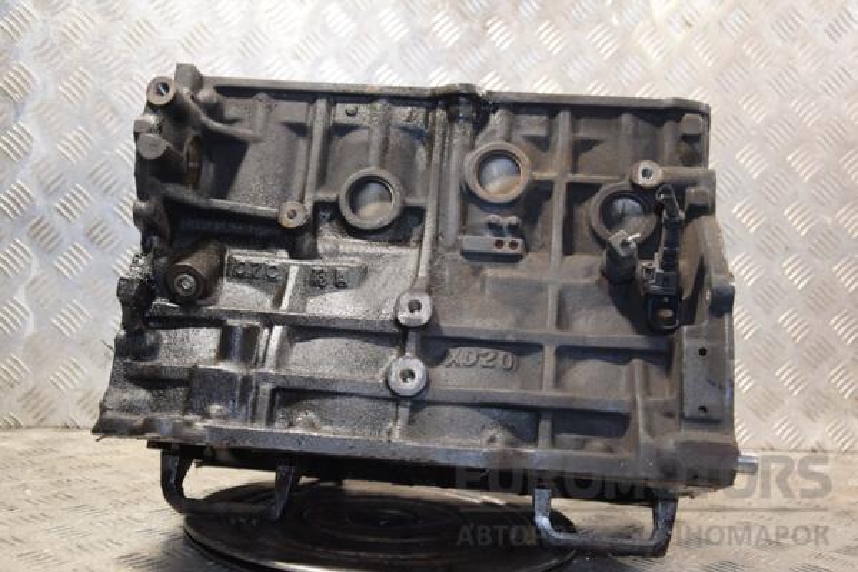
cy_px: 286
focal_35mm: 45
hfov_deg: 43.6
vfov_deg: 29.9
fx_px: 1072
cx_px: 429
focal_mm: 30
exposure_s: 1/125
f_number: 5
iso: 800
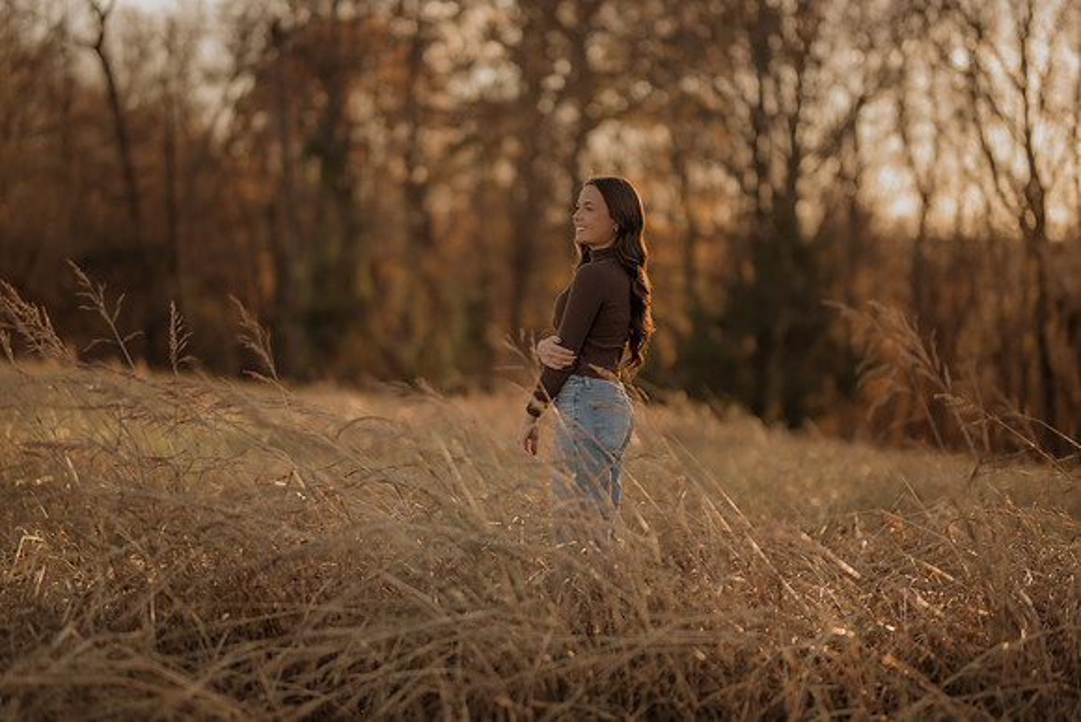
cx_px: 540
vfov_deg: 16.1
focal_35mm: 85
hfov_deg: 23.9
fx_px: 2553
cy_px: 361
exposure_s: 1/1250
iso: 200
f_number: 1.4
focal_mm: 85
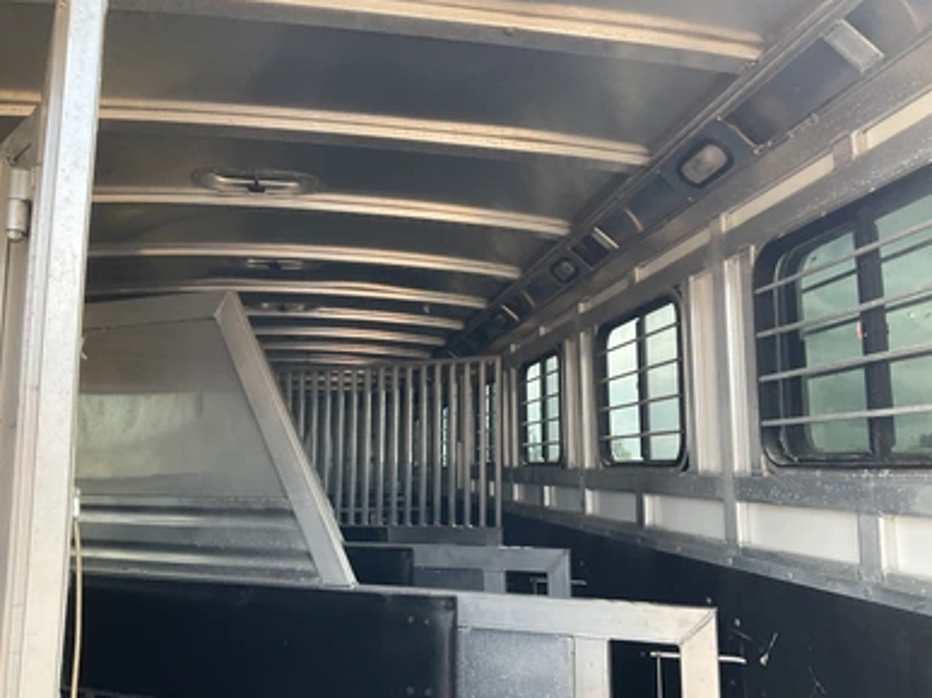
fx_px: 807
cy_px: 356
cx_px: 477
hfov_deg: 60.0
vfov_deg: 46.8
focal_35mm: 30
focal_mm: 3
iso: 25
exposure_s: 1/201
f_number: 1.8
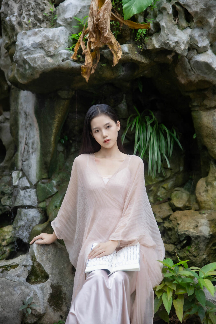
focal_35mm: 57
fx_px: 513
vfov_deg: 35.1
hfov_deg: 23.8
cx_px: 108
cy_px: 162
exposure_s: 1/160
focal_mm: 57
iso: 200
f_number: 2.8
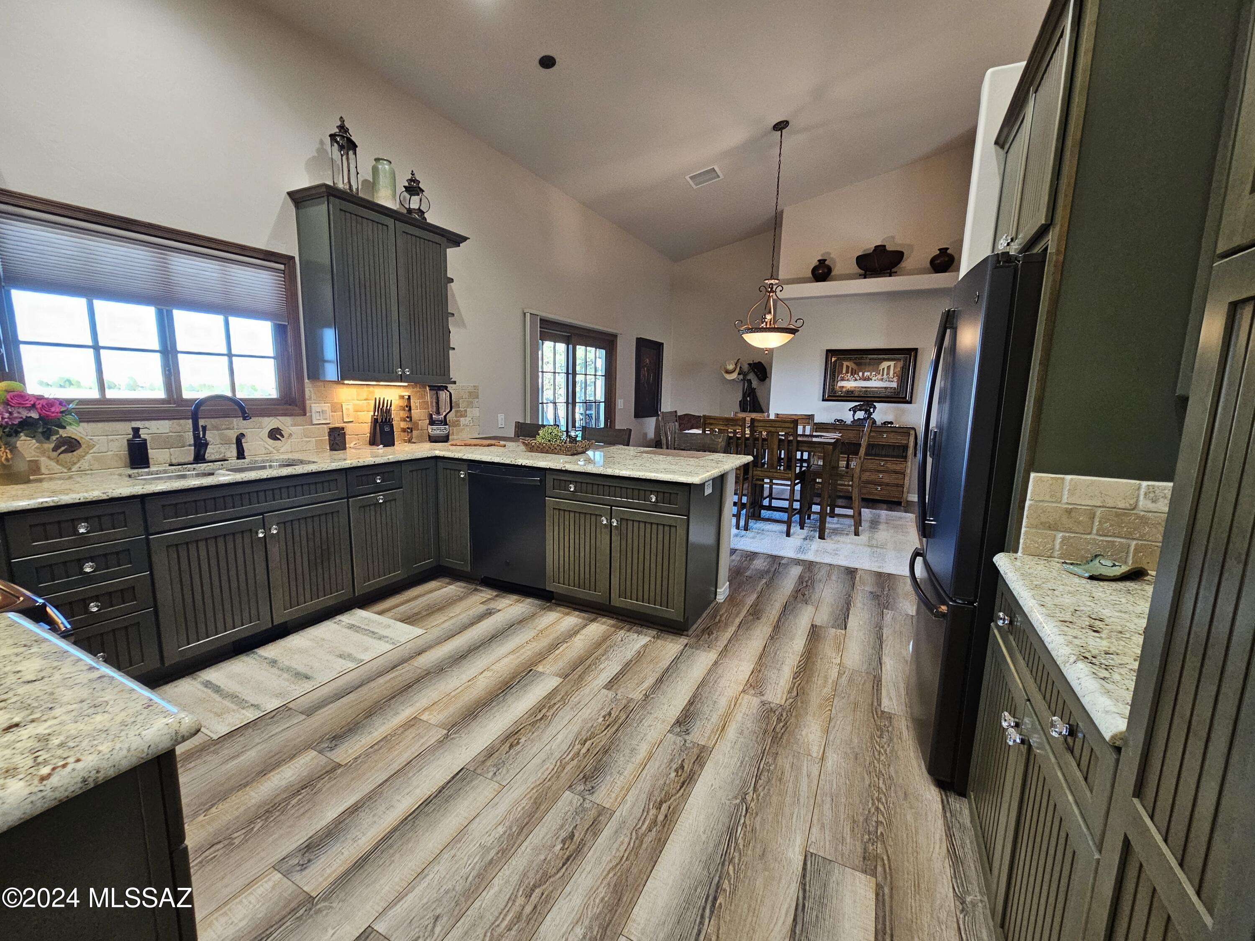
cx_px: 628
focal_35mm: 13
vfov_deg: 89.9
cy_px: 470
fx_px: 471
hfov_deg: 106.2
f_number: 2.2
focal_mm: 2.2
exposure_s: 1/60
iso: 320
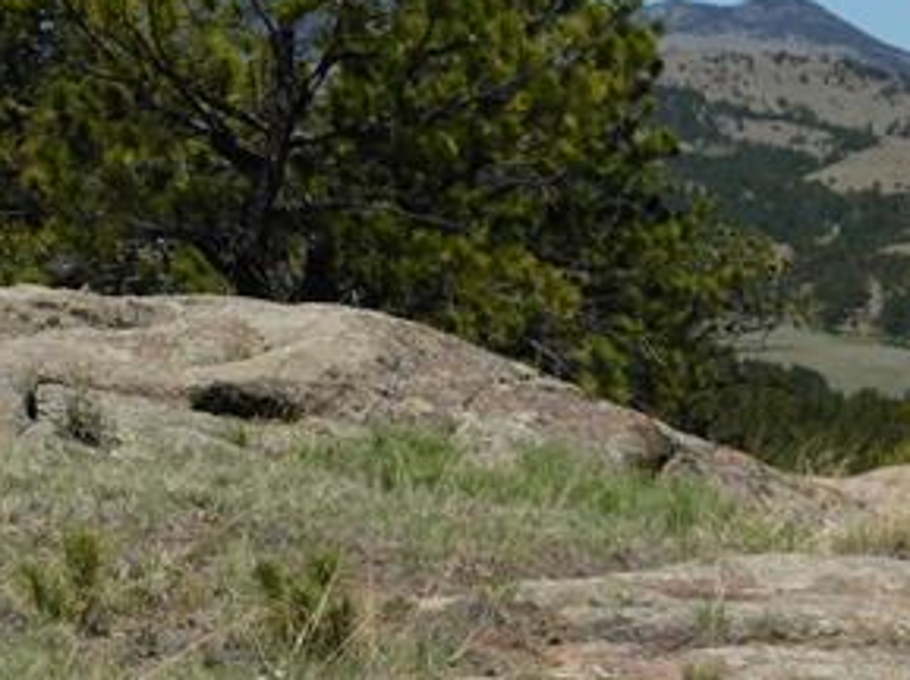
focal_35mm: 113
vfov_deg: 13.1
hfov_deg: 17.2
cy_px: 411
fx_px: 2967
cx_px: 139
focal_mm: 9
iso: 125
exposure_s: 1/500
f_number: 7.6
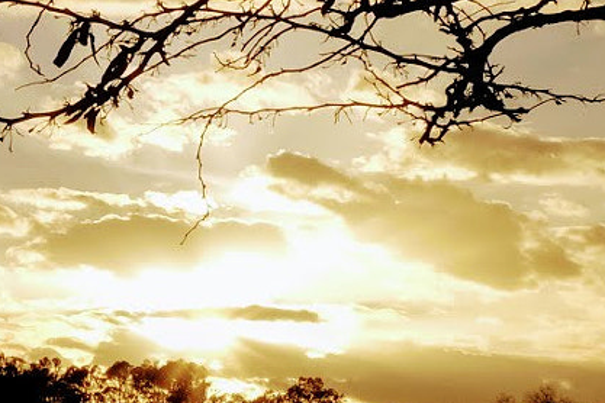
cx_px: 4
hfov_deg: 12.6
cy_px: 85
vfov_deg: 8.5
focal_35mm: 161
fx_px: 2705
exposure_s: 1/105
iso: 200
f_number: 22
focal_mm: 27.7
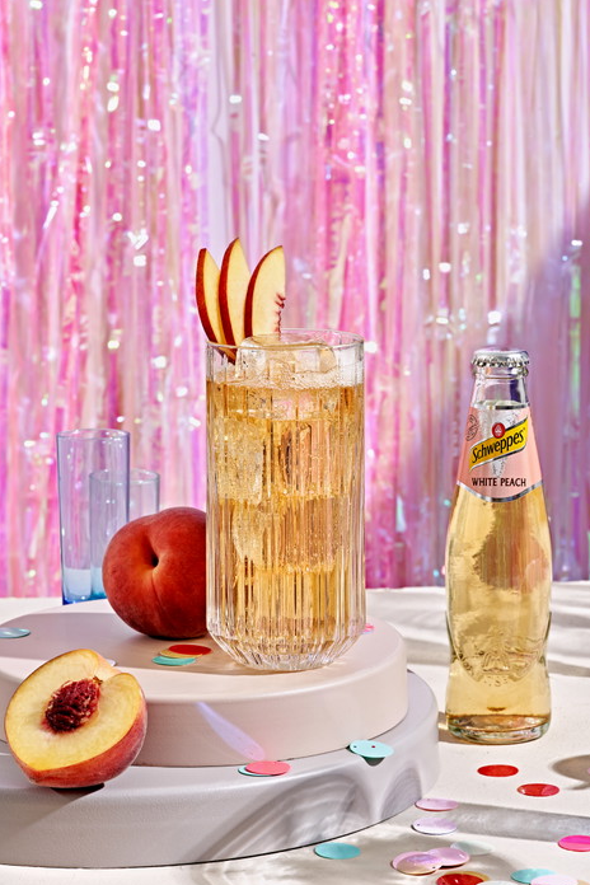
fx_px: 2384
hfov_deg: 14.1
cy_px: 451
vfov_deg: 21.0
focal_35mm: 97
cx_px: 317
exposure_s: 1/125
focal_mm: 90
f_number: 16
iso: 400
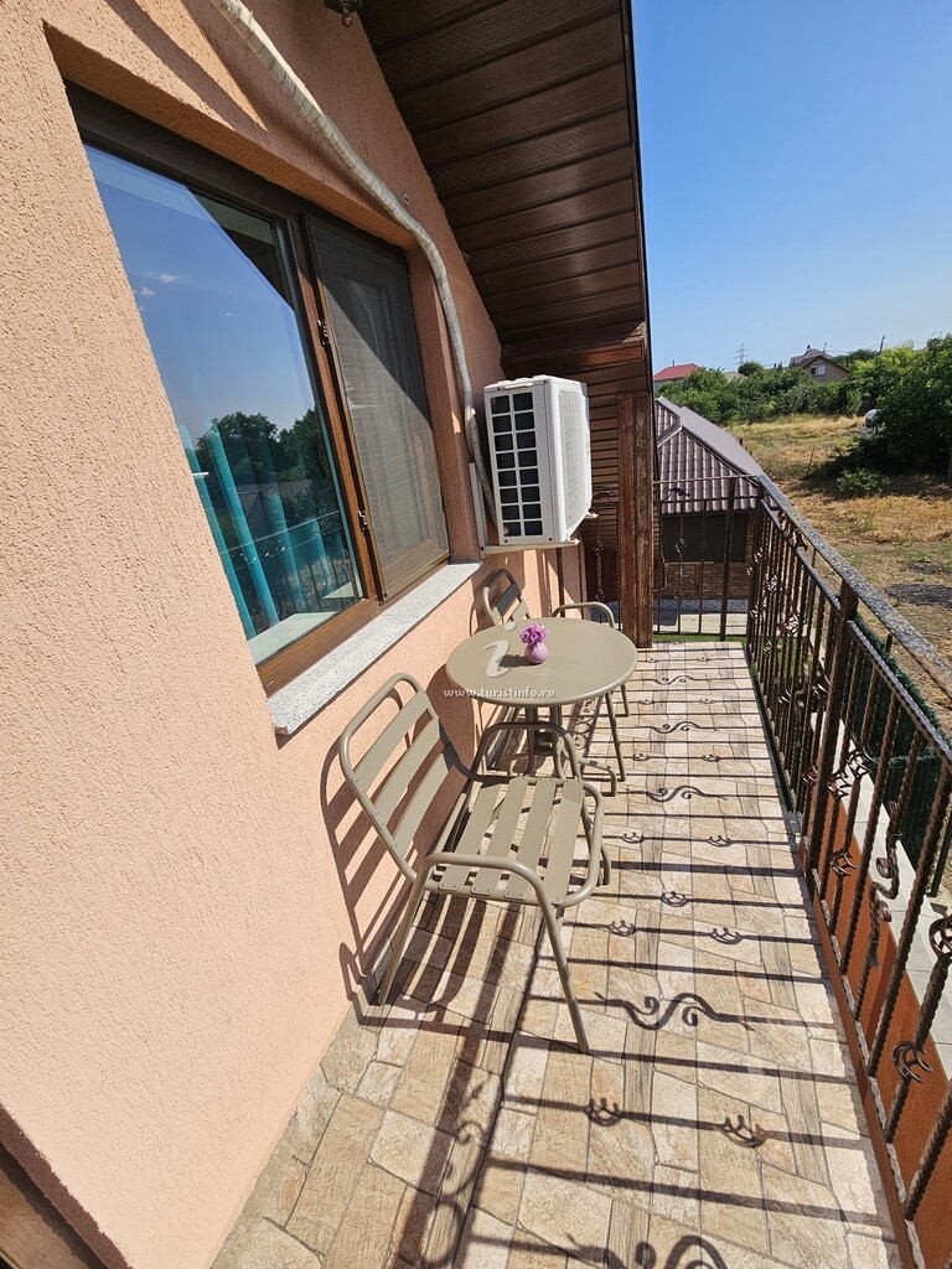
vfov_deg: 106.2
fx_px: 477
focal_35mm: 13
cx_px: 476
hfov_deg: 89.9
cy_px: 634
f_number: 2.2
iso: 50
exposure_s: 1/3160
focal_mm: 2.2
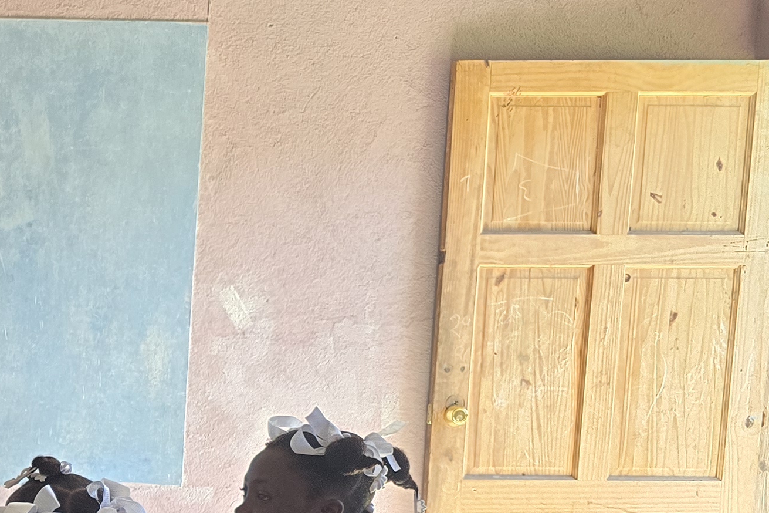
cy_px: 550
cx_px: -260
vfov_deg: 18.1
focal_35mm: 73
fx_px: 1559
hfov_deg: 24.0
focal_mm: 6.3
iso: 200
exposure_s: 1/180
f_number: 1.7
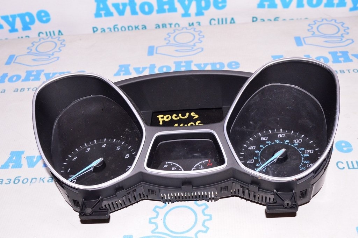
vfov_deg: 29.8
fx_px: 447
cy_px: 119
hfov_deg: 43.6
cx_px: 179
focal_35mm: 45
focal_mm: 30
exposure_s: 1/200
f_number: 8
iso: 1600
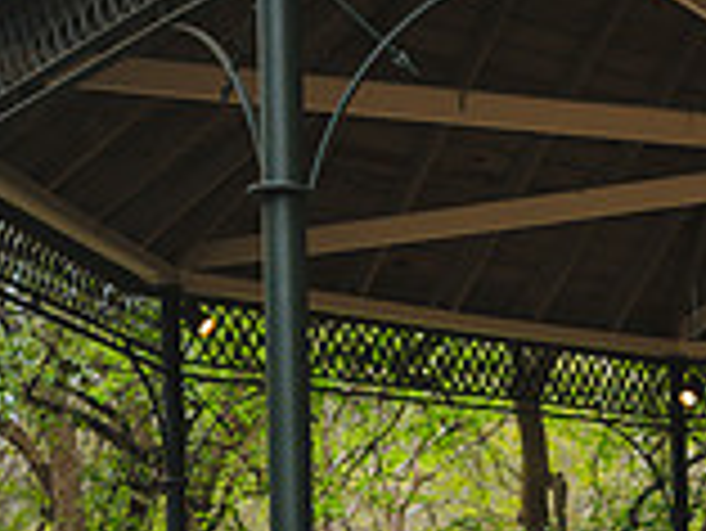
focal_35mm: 103
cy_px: 810
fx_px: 2102
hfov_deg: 17.7
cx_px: 940
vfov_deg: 13.5
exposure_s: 1/1600
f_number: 2.8
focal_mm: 29
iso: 400
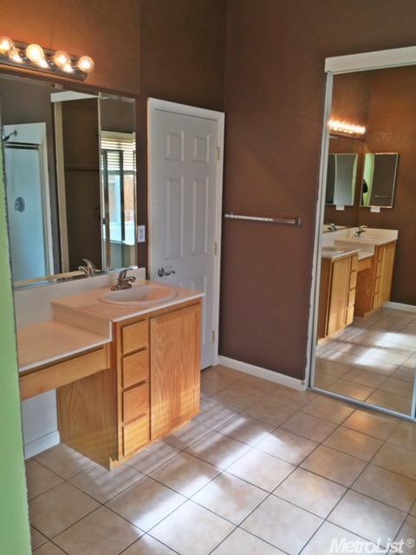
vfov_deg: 61.7
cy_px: 278
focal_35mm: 29
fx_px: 465
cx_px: 208
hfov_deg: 48.2
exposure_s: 1/60
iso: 32
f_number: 2.2
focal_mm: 4.15
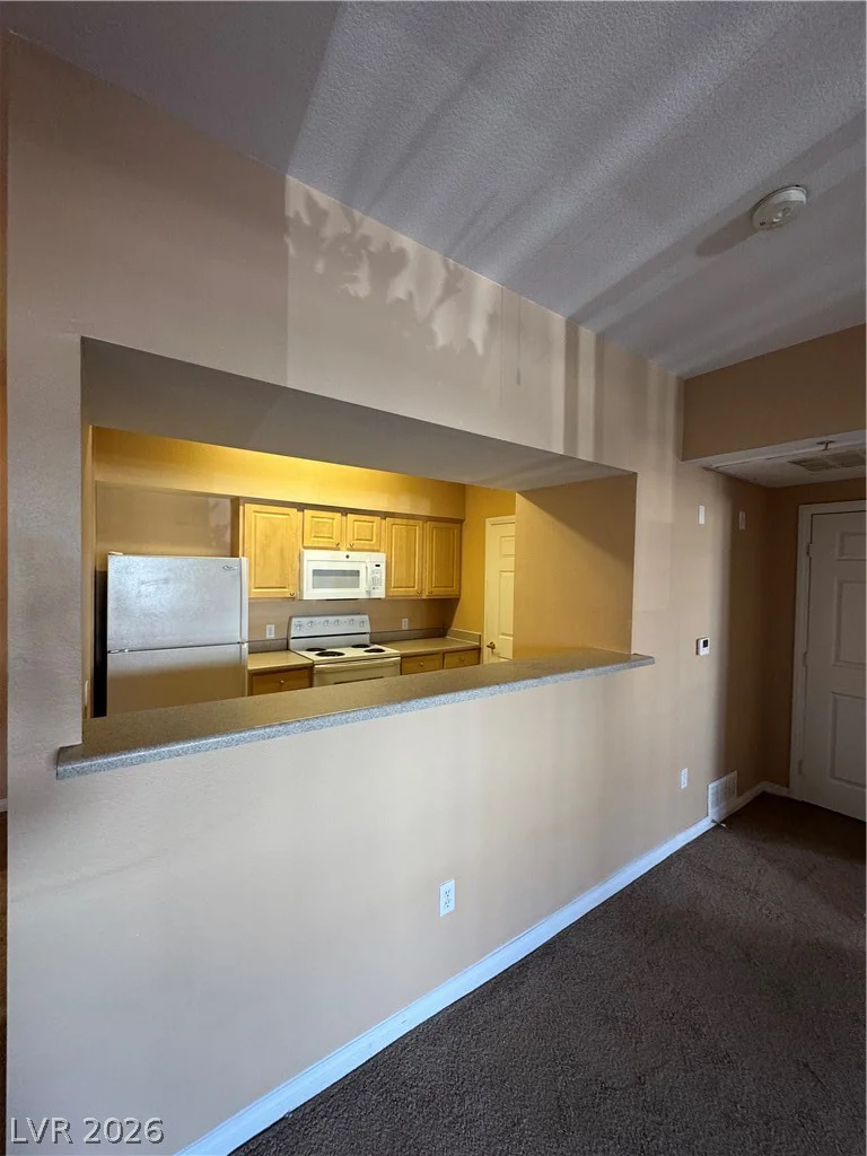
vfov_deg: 102.1
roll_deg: -0.7
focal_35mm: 14
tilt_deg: -1.6
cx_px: 434
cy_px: 578
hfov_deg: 85.7
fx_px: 468
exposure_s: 1/60
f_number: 2.2
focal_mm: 2.22
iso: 200
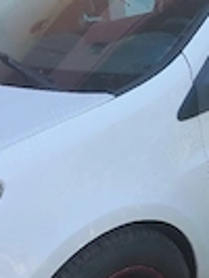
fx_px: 603
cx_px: 272
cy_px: 138
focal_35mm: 75
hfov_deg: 18.3
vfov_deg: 26.0
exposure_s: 1/476
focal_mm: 4.69
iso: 50
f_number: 1.8
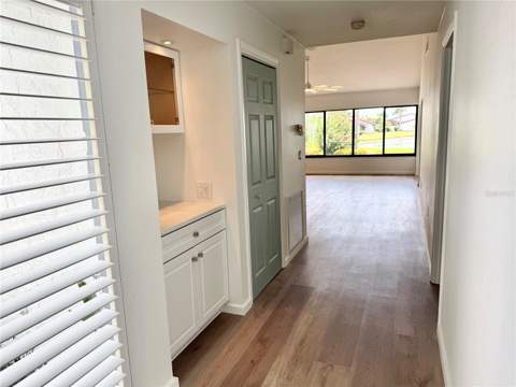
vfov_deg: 56.8
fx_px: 358
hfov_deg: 71.6
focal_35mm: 24
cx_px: 258
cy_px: 194
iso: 100
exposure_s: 1/728
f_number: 1.78
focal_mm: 6.76
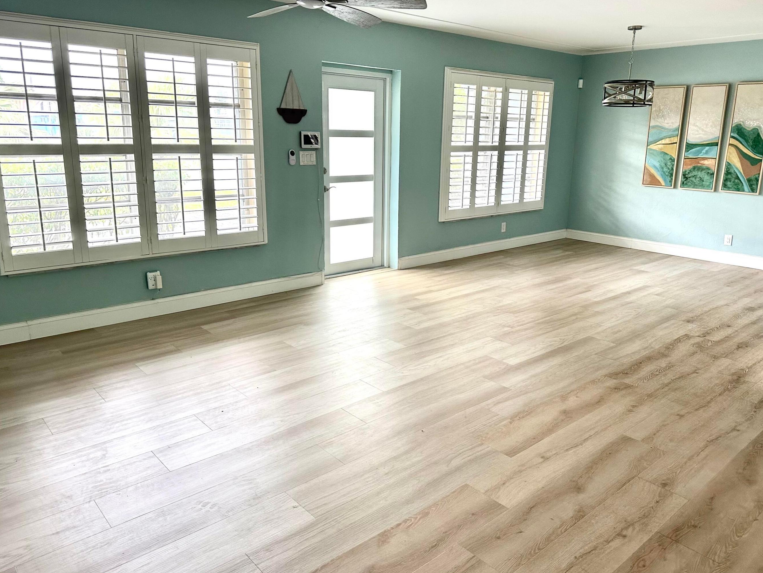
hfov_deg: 67.3
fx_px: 573
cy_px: 269
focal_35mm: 26
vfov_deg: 53.0
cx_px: 389
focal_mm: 6.86
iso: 200
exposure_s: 1/121
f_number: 1.78
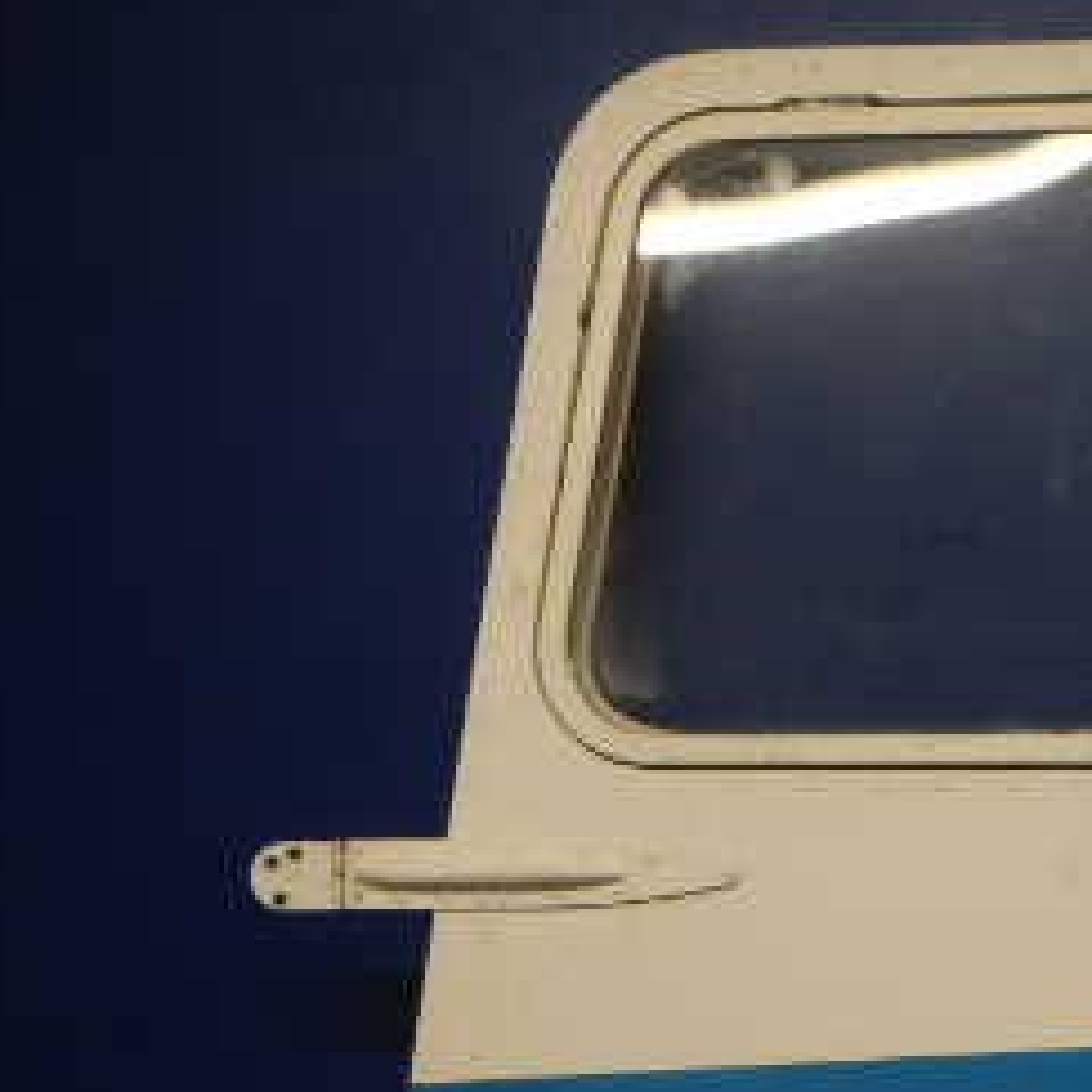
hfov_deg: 24.0
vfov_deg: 25.7
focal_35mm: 65
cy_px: 980
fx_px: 2320
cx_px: 1329
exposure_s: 1/50
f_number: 3.9
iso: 200
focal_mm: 5
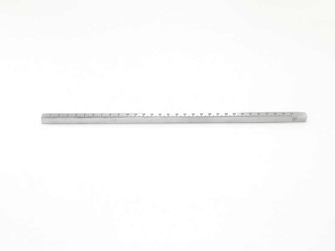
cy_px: 126
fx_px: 329
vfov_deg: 41.8
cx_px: 168
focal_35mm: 34
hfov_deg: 54.0
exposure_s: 1/436
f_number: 2.2
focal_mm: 3.83
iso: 50
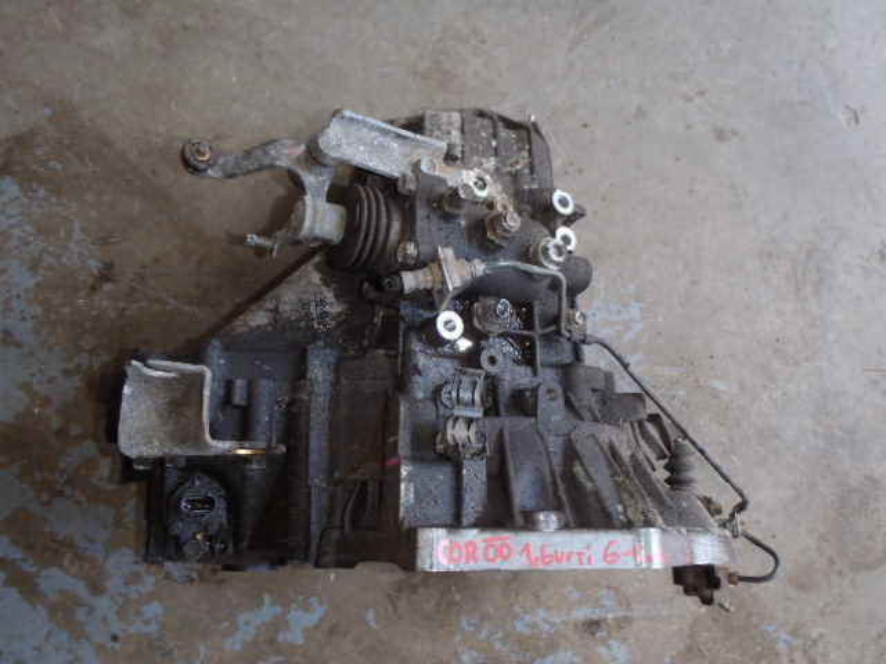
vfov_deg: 49.7
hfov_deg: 63.4
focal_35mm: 28
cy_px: 332
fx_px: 717
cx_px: 443
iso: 100
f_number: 3.9
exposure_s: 1/30
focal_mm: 5
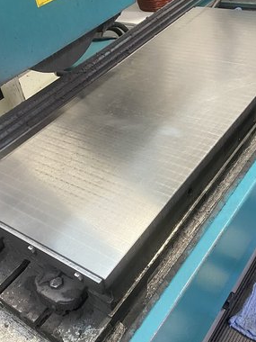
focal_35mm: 41
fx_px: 404
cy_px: 149
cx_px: 129
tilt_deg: -36.3
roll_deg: +11.9
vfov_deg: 45.7
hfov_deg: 35.1
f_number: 1.8
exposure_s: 1/60
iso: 500
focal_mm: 4.25
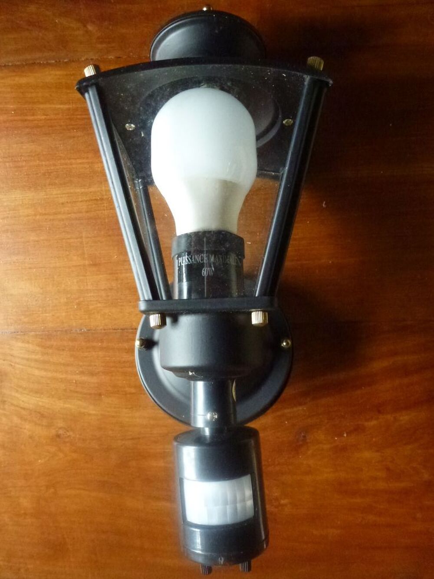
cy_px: 290
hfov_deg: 54.9
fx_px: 418
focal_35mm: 25
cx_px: 217
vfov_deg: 69.4
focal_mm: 4.3
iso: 800
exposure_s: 1/50
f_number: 3.3
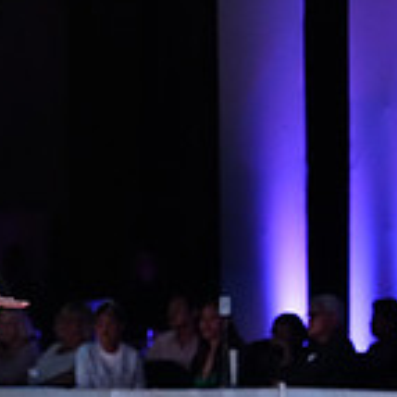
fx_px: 4697
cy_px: 462
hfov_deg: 4.8
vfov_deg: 4.8
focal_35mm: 362
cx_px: -192
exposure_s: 1/400
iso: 3200
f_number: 4
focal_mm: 105
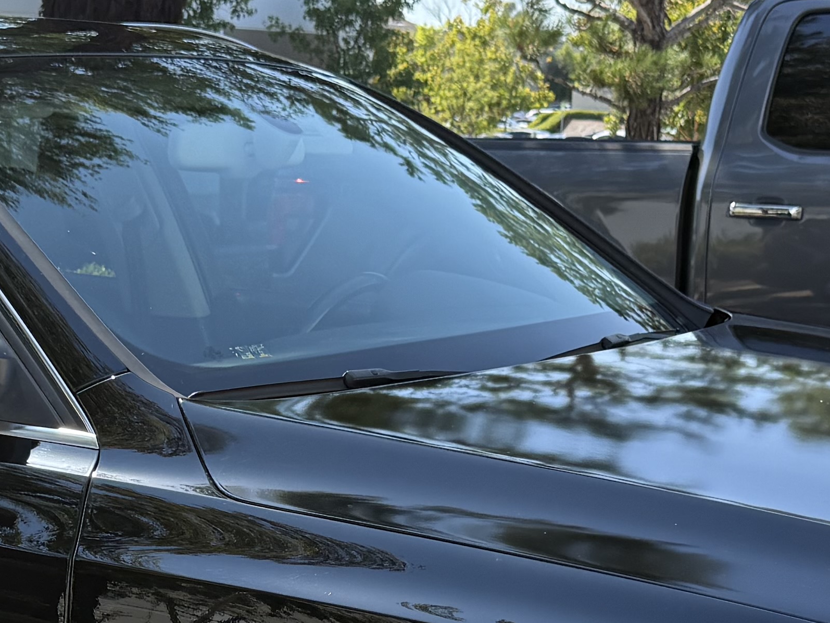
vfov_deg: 16.7
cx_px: 261
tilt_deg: -14.7
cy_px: 660
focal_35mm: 86
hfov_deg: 22.6
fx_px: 2062
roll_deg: -0.3
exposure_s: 1/1522
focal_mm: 6.76
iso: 100
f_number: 1.78
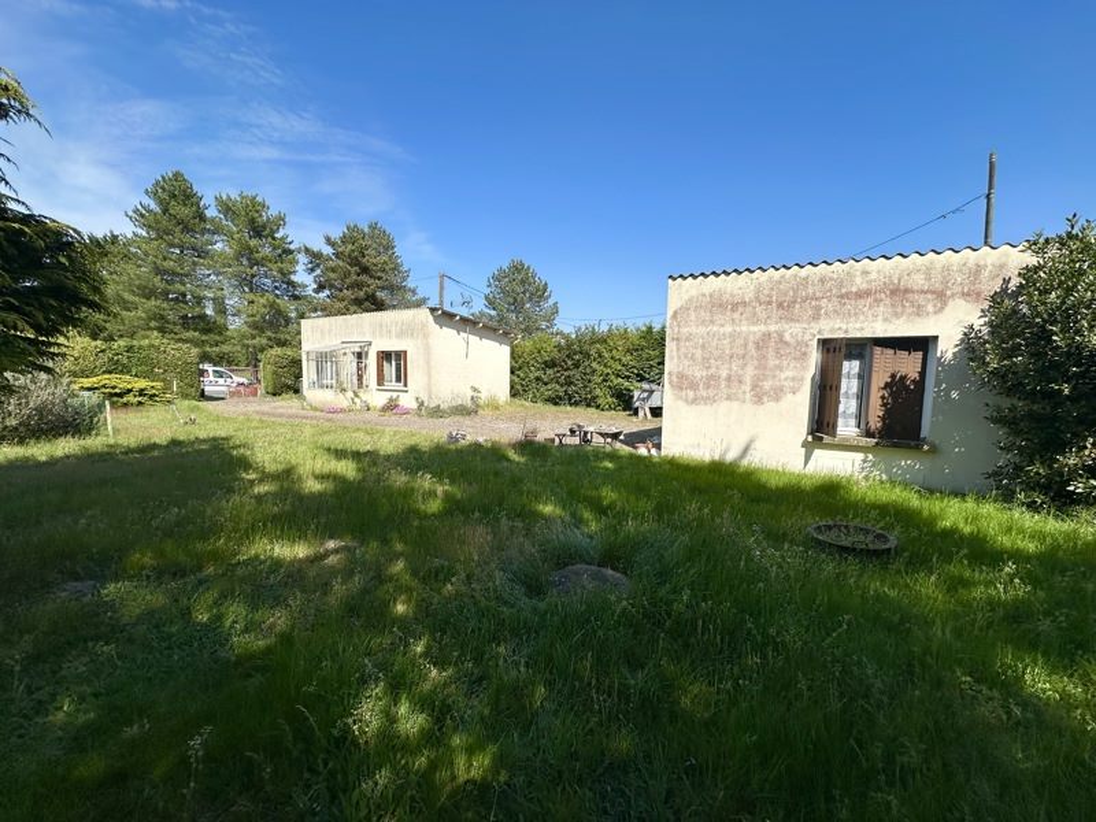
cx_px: 548
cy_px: 411
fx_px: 443
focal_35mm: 14
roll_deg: -0.9
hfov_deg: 102.1
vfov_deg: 85.7
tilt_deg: -4.4
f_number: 2.2
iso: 50
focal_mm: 2.22
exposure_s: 1/2212
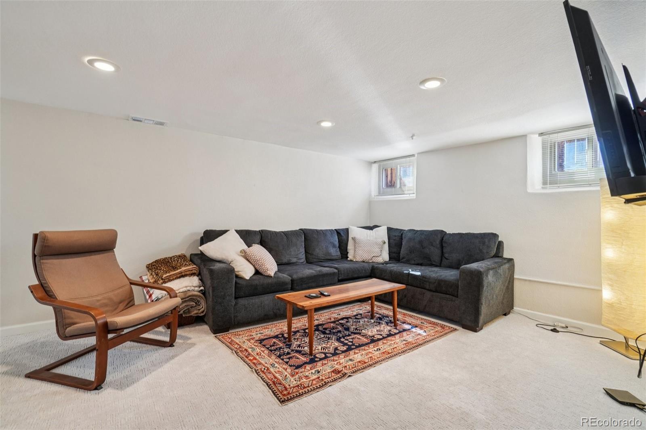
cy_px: 215
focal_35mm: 15
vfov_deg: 77.3
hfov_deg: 100.4
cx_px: 323
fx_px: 269
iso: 400
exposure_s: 1/10
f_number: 8
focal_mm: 10
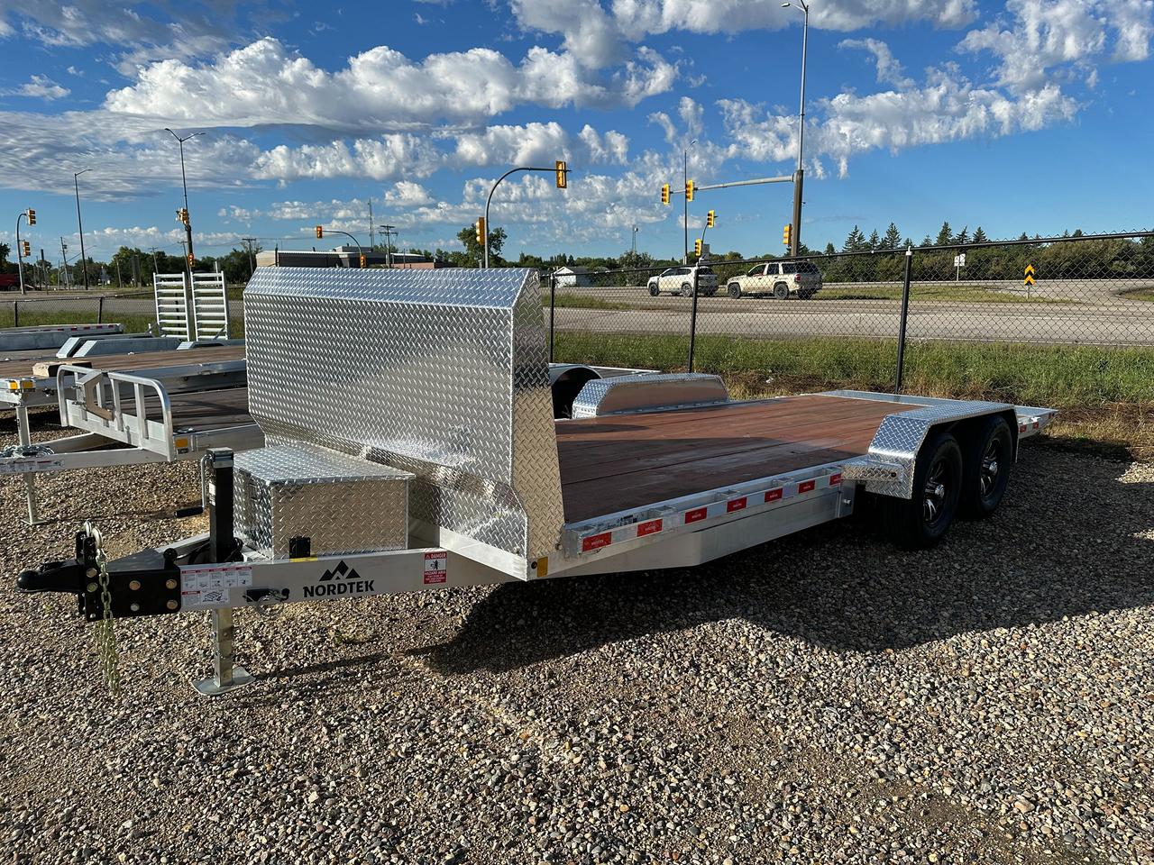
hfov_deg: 71.6
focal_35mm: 24
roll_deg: +0.7
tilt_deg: -9.5
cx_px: 577
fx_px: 800
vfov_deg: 56.8
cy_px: 432
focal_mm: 6.86
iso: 80
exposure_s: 1/4545
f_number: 1.78
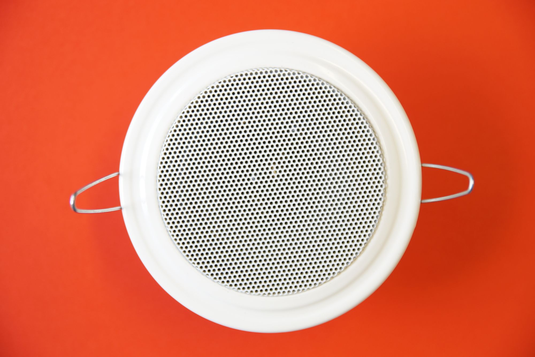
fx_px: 1003
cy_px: 178
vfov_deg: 20.2
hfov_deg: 29.9
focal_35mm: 68
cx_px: 268
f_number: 2.8
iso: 100
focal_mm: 45
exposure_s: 1/50
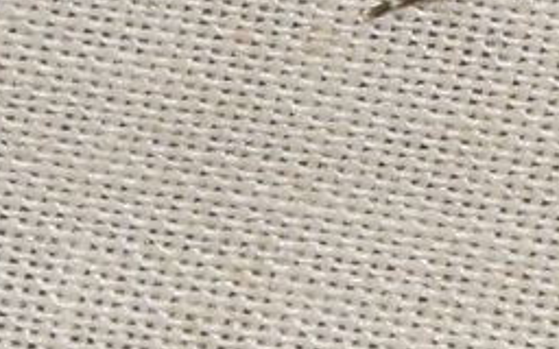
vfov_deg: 1.6
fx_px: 12233
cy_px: -59
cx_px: 773
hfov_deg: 2.6
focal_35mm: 803
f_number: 14
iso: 400
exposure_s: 1/200
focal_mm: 140
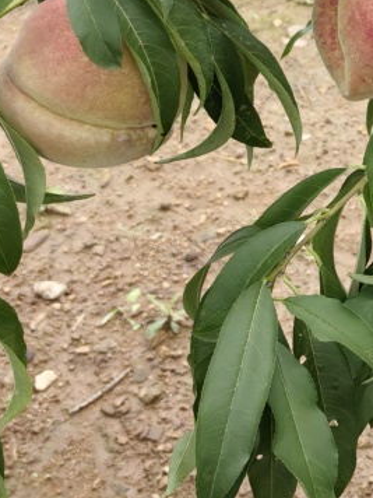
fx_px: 1164
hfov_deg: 17.1
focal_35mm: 81
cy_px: -8
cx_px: 485
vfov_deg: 23.1
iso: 160
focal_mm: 5.72
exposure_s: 1/898
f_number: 2
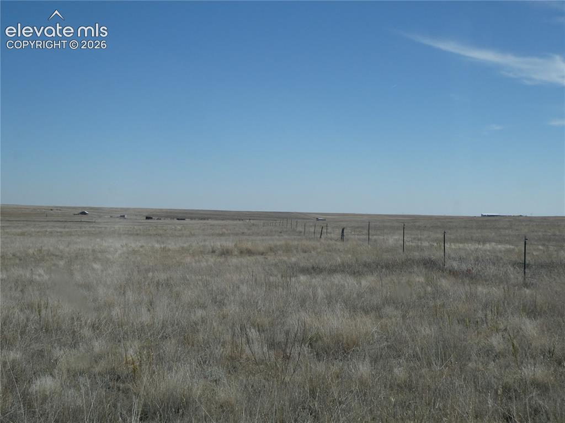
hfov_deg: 38.2
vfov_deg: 29.1
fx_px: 816
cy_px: 212
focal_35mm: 50
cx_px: 282
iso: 80
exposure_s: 1/1000
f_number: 4.1
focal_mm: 9
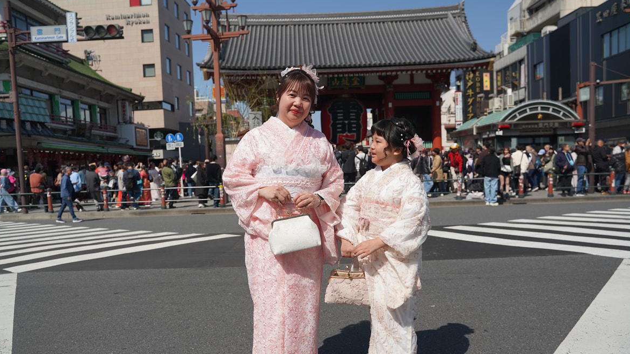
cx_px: 315
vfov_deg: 38.8
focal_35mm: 30
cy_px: 208
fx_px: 501
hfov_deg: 64.3
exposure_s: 1/640
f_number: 4.5
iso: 100
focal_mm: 28
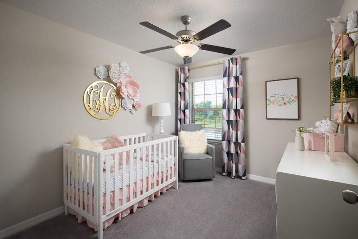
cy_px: 120
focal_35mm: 16
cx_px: 179
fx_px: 159
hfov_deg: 96.7
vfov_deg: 73.7
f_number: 8
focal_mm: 16
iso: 320
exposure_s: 1/13
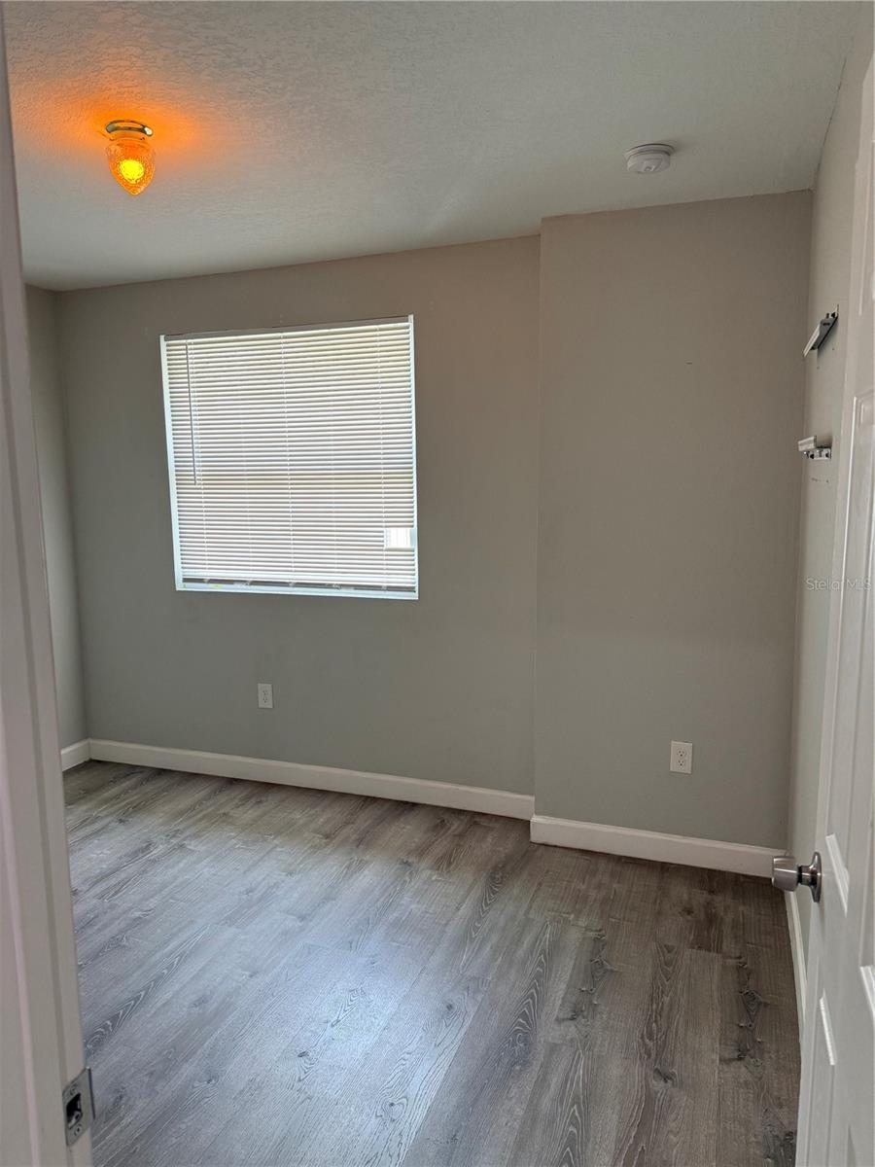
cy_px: 584
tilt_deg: -7.4
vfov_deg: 71.6
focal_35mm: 24
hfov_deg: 56.8
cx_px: 438
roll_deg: +0.2
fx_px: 809
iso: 200
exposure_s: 1/120
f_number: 1.78
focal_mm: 6.76
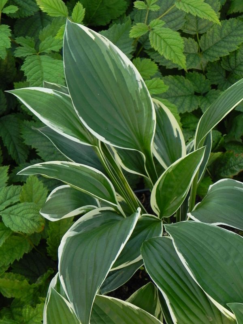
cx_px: 122
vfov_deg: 20.7
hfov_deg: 15.6
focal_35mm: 95
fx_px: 889
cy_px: 162
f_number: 4.5
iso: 160
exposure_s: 1/40
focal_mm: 16.9
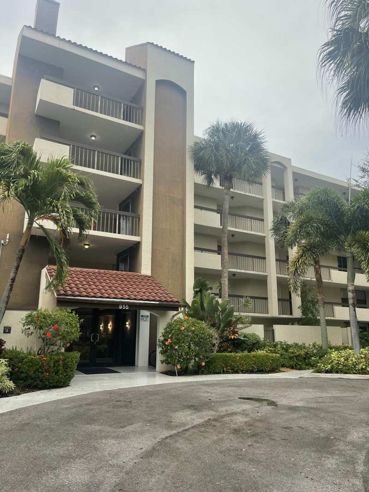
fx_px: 355
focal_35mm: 25
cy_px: 246
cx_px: 184
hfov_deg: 54.9
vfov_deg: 69.4
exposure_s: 1/309
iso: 32
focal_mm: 5.1
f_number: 1.6
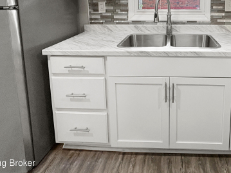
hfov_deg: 64.4
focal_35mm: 26
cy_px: 17
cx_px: 165
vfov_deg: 47.5
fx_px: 173
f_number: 2.2
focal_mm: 2.22
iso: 250
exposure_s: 1/120
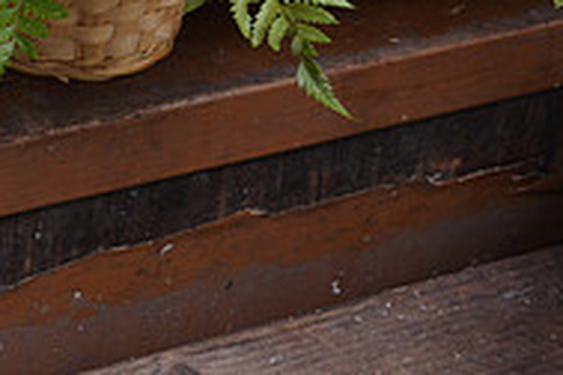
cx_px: -235
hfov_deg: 15.0
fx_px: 2002
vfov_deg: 10.5
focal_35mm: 128
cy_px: -115
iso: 100
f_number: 5
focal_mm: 20
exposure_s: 1/125
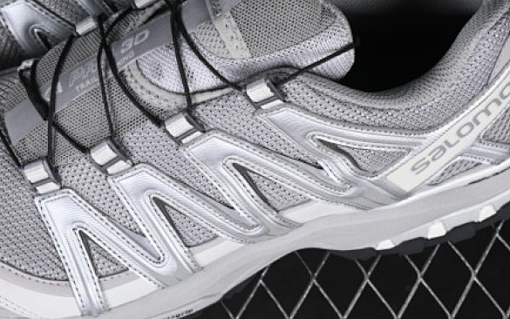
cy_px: 67
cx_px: 173
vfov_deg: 9.3
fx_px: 1960
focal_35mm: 141
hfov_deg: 14.8
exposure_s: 1/80
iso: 160
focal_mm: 50
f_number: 7.1
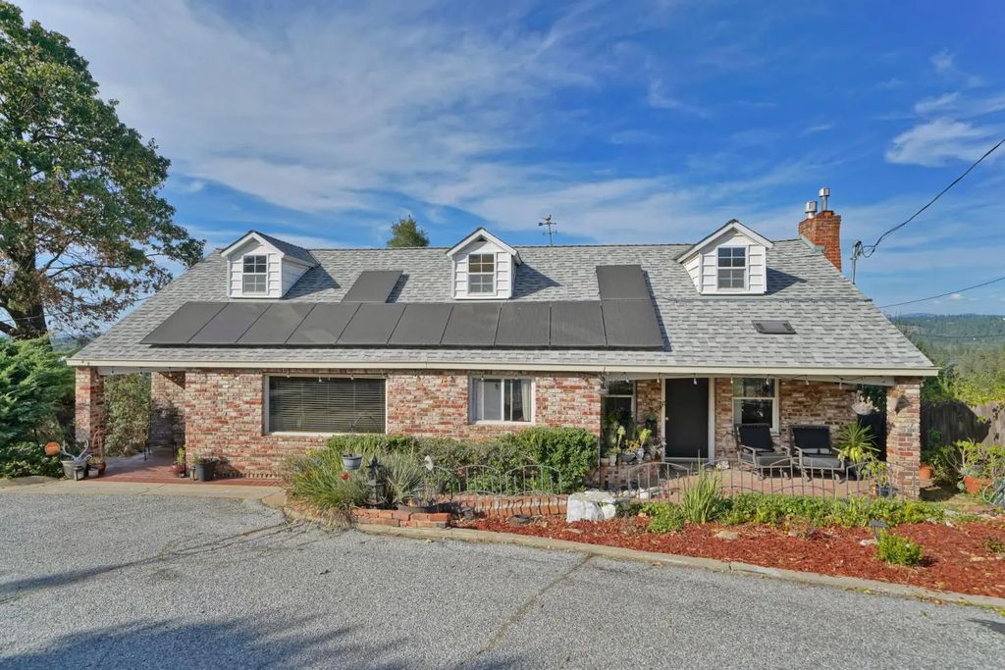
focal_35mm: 18
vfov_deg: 67.4
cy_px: 335
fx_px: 503
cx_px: 502
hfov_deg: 90.0
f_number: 7.1
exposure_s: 1/320
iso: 100
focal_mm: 18
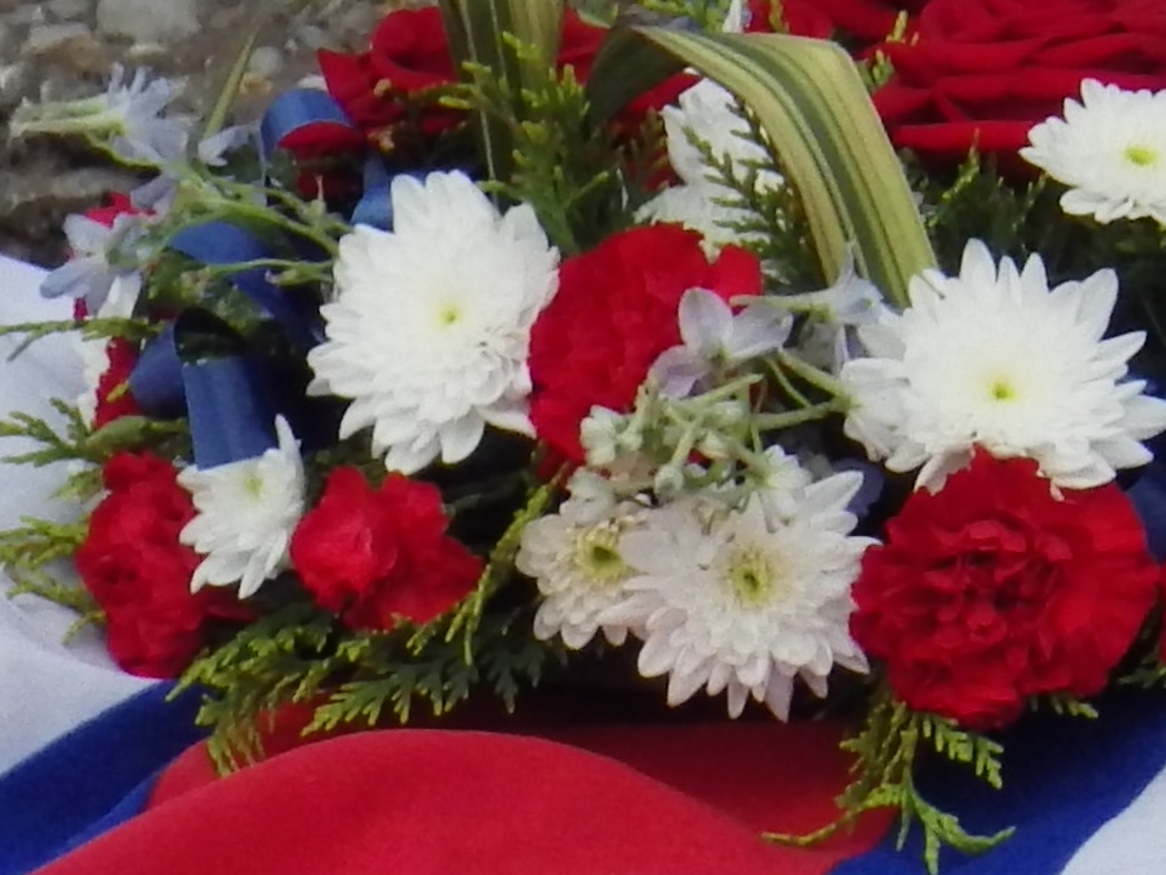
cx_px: -862
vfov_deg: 3.0
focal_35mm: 491
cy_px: 2153
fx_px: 16539
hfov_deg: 4.0
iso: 200
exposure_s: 1/200
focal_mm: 15.6
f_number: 13.8
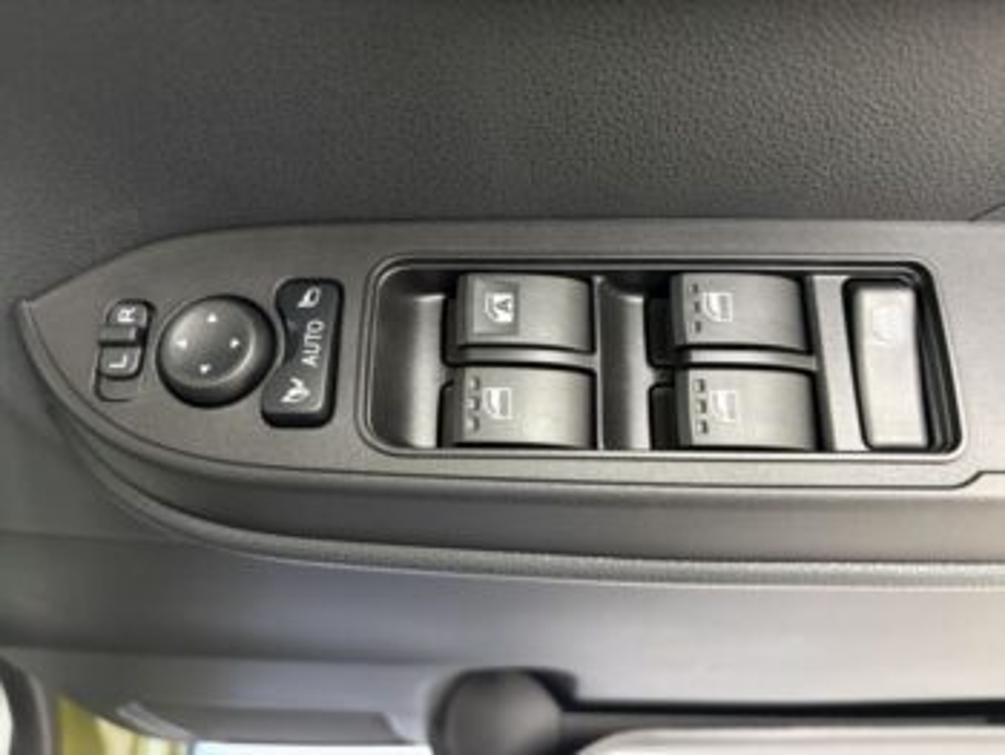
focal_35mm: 26
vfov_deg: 53.1
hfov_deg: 67.3
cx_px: 502
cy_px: 378
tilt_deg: -58.5
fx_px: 755
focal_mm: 5.96
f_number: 1.6
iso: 500
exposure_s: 1/25
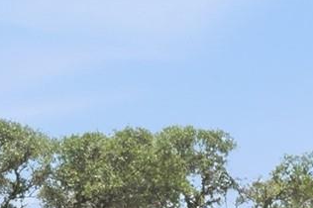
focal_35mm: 162
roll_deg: +0.2
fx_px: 1407
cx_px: 27
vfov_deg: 8.0
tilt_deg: -3.9
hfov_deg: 12.6
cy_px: 440
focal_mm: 6.8
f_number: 1.8
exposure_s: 1/5714
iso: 64
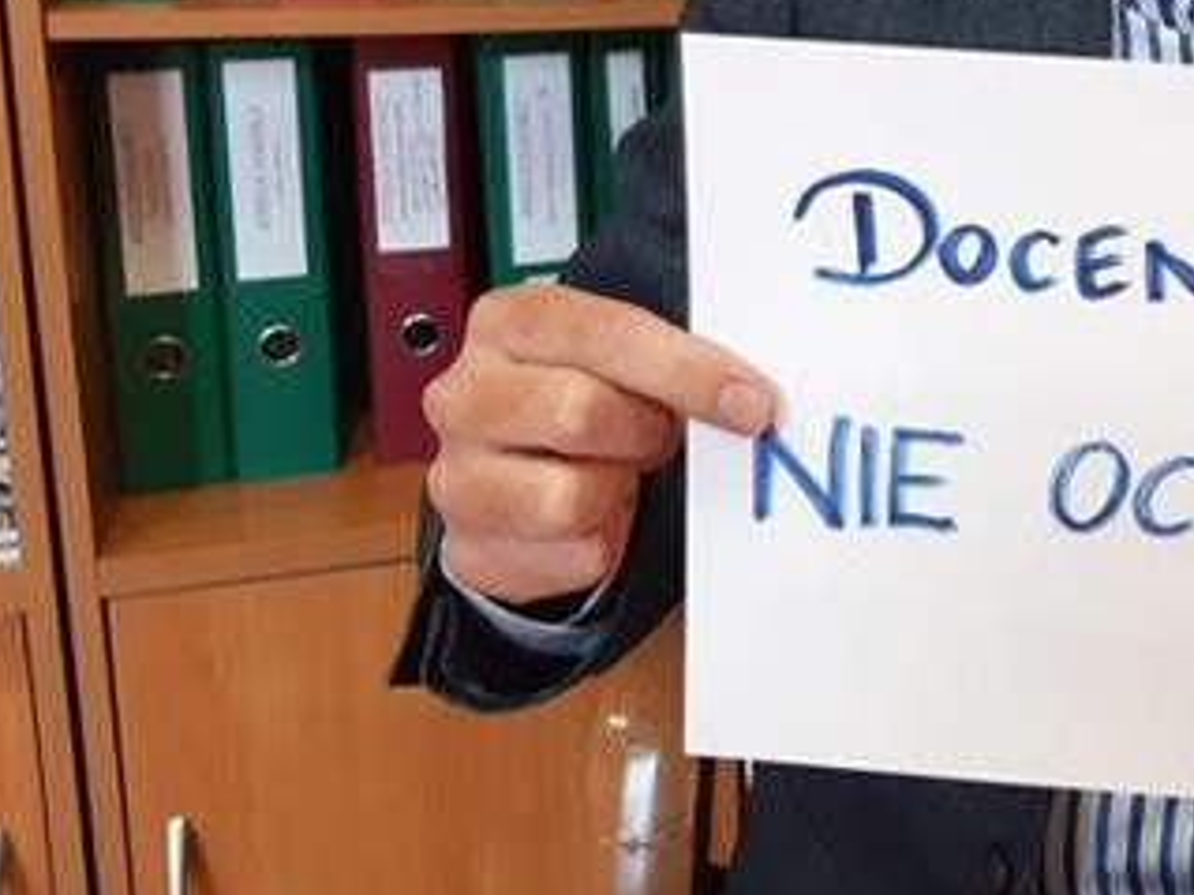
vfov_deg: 26.4
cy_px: 49
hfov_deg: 33.5
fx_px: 1827
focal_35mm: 53
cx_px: 1157
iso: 250
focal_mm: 3.92
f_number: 1.7
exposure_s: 1/50
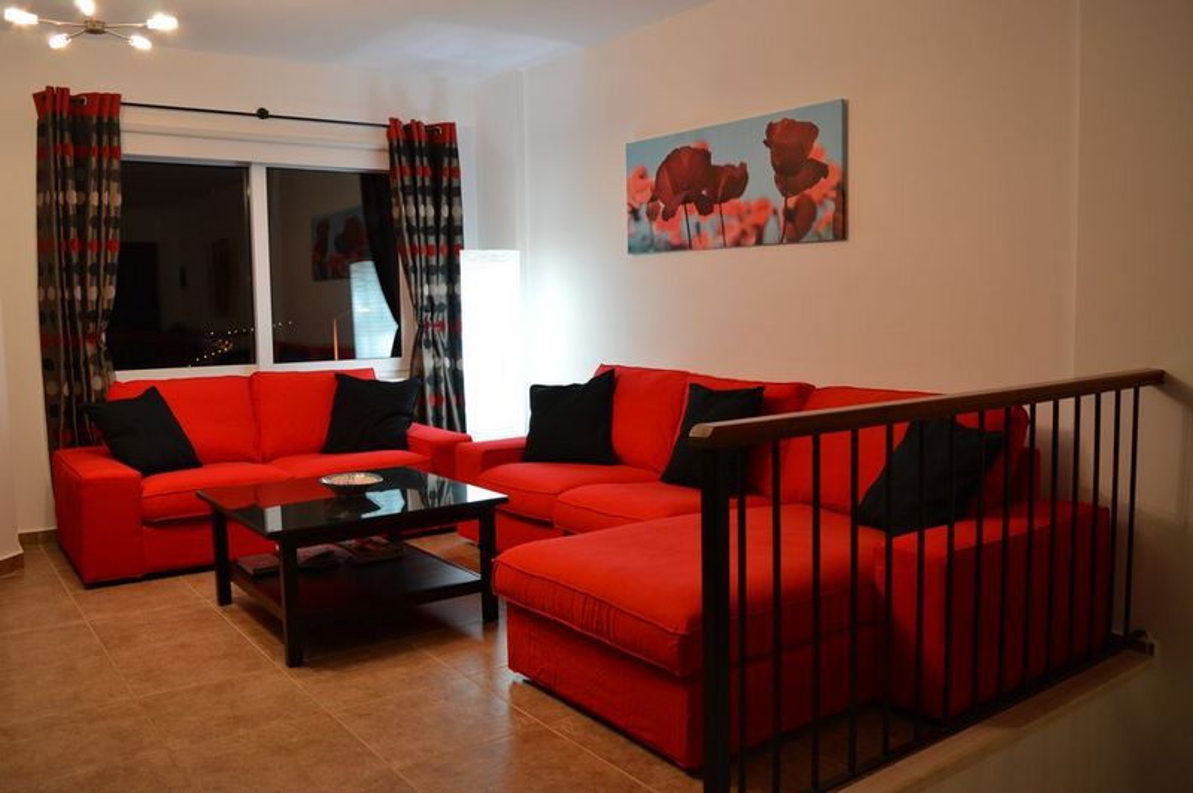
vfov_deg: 43.5
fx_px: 993
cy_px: 396
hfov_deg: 62.0
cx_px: 596
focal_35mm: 30
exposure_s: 1/15
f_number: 3.5
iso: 640
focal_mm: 20
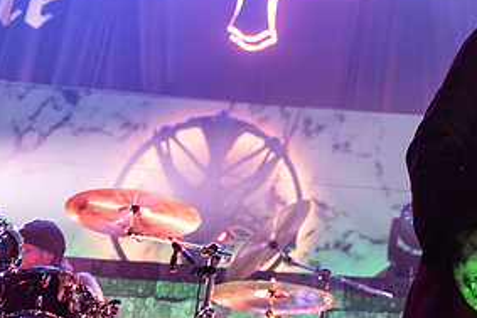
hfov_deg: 25.0
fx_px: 1034
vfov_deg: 17.3
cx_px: 457
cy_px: 31
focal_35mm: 78
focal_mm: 38
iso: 2000
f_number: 3.2
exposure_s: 1/320
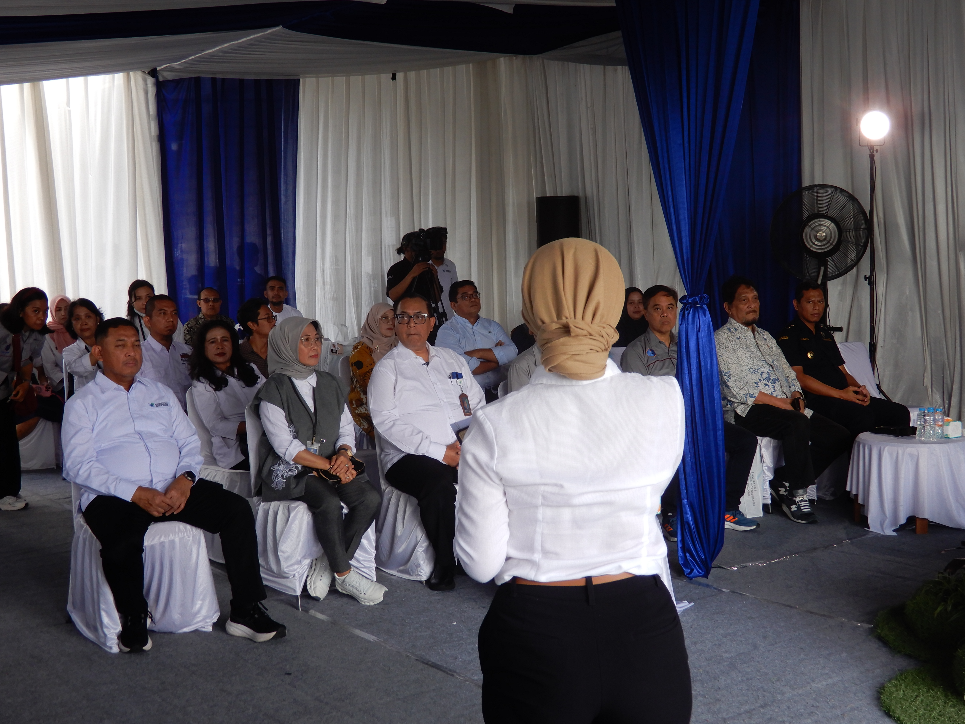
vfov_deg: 32.2
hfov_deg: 42.1
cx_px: 482
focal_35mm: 45
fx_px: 1254
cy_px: 362
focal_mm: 8
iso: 100
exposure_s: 1/60
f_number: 4
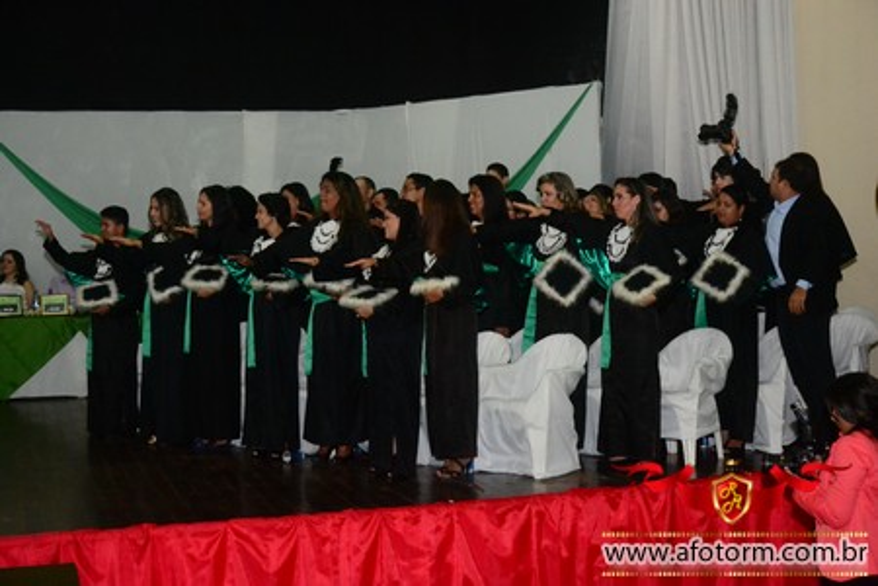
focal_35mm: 66
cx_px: 439
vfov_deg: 20.6
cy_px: 293
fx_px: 1610
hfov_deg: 30.5
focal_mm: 44
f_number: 5.6
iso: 3200
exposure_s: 1/80
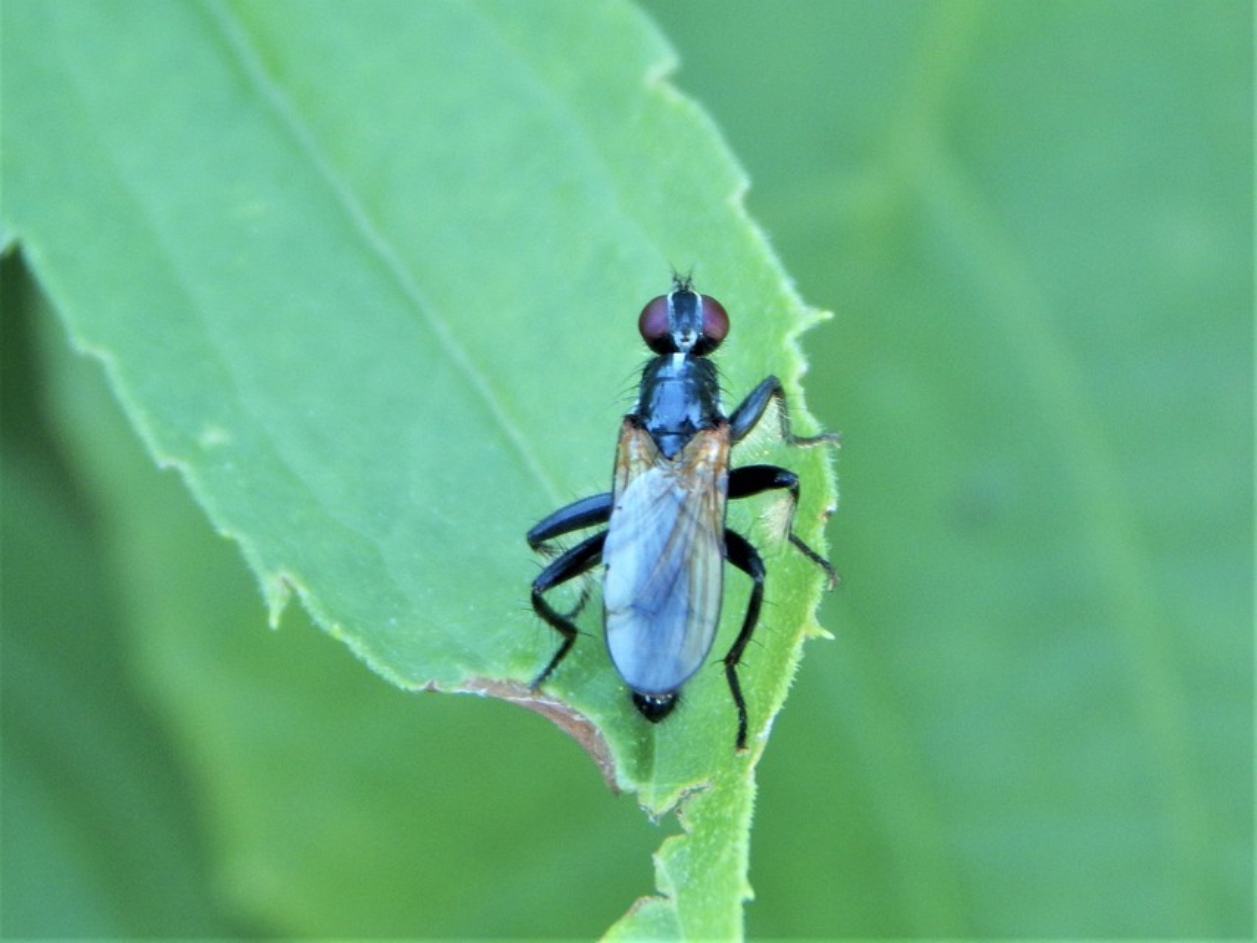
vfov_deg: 7.2
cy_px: 472
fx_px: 7518
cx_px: 628
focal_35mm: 207
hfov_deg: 9.6
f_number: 5.4
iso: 250
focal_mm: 37.1
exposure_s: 1/30
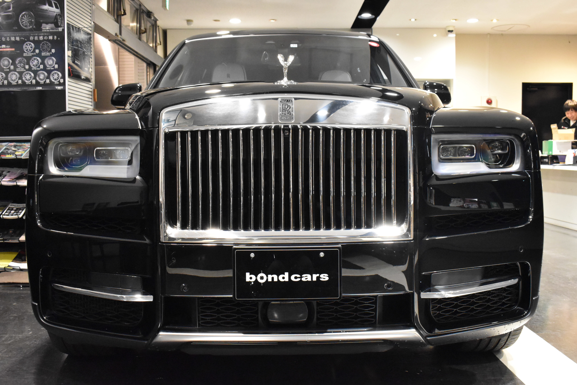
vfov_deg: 35.5
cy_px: 192
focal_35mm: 38
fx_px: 601
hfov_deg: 51.3
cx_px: 288
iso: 5600
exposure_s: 1/40
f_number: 8
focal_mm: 25
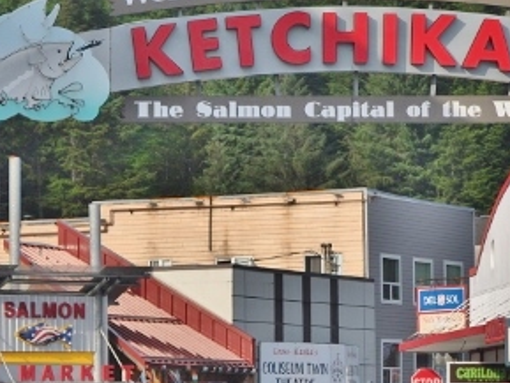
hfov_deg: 8.1
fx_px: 3596
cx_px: 335
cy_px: 70
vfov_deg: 6.1
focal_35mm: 244
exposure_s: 1/200
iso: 200
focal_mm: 70
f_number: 8
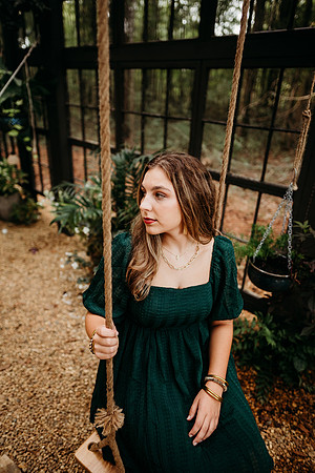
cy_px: 236
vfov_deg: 73.7
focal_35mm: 24
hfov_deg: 53.1
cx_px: 158
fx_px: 315
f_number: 2.2
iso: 400
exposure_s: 1/320
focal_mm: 24
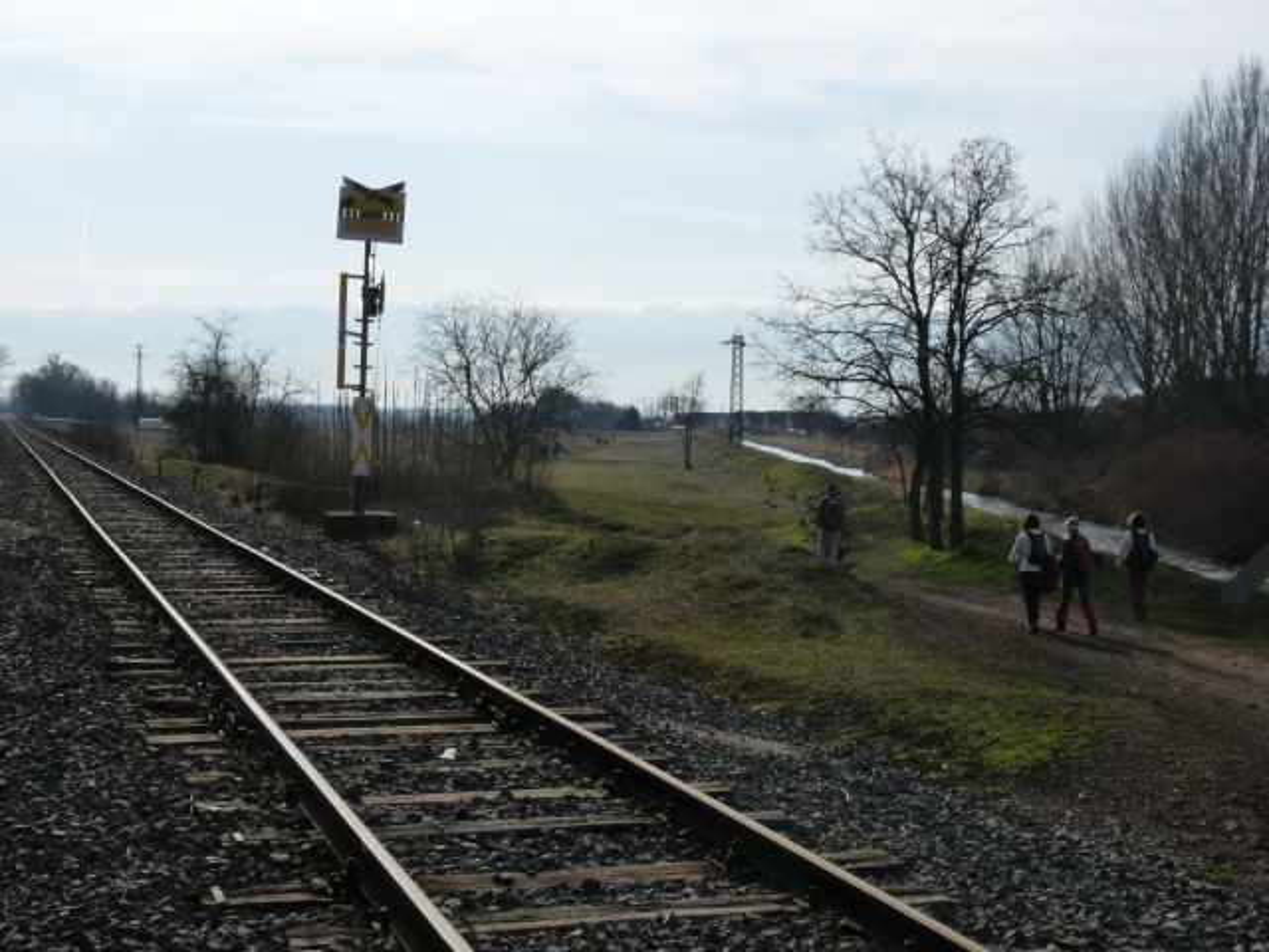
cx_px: 634
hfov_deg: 36.8
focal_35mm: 52
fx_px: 1906
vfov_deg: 28.0
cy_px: 476
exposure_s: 1/500
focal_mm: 9.2
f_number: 8
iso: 160
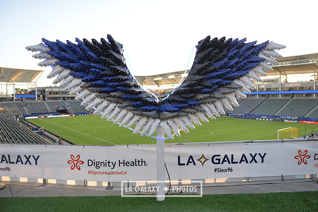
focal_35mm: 25
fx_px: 221
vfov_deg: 51.3
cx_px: 162
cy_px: 103
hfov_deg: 71.5
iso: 2200
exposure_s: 1/4000
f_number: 2.8
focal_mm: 24
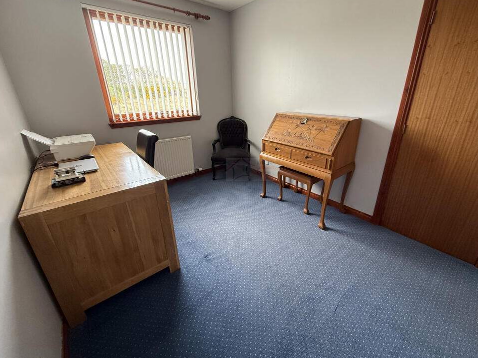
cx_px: 252
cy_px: 169
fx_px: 207
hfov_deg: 98.1
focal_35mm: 15
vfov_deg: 81.7
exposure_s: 1/99
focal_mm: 2.22
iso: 320
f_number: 2.2
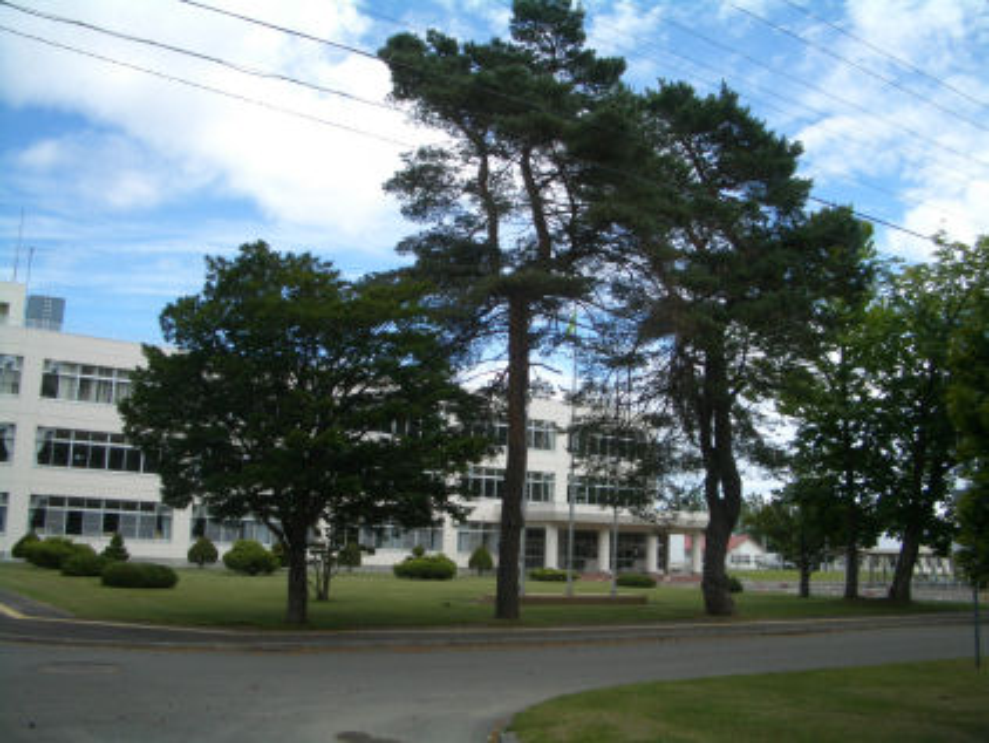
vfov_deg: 40.7
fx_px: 1001
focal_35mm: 35
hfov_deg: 52.6
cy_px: 372
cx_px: 494
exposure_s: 1/500
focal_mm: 5.8
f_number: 4.3
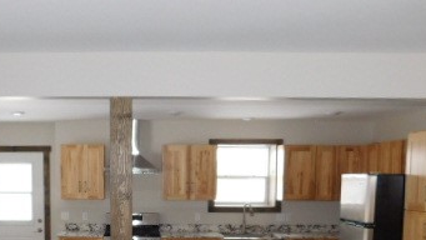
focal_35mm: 47
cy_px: 230
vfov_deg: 24.5
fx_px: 531
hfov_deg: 42.7
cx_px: 121
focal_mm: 4
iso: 200
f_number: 3
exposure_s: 1/30
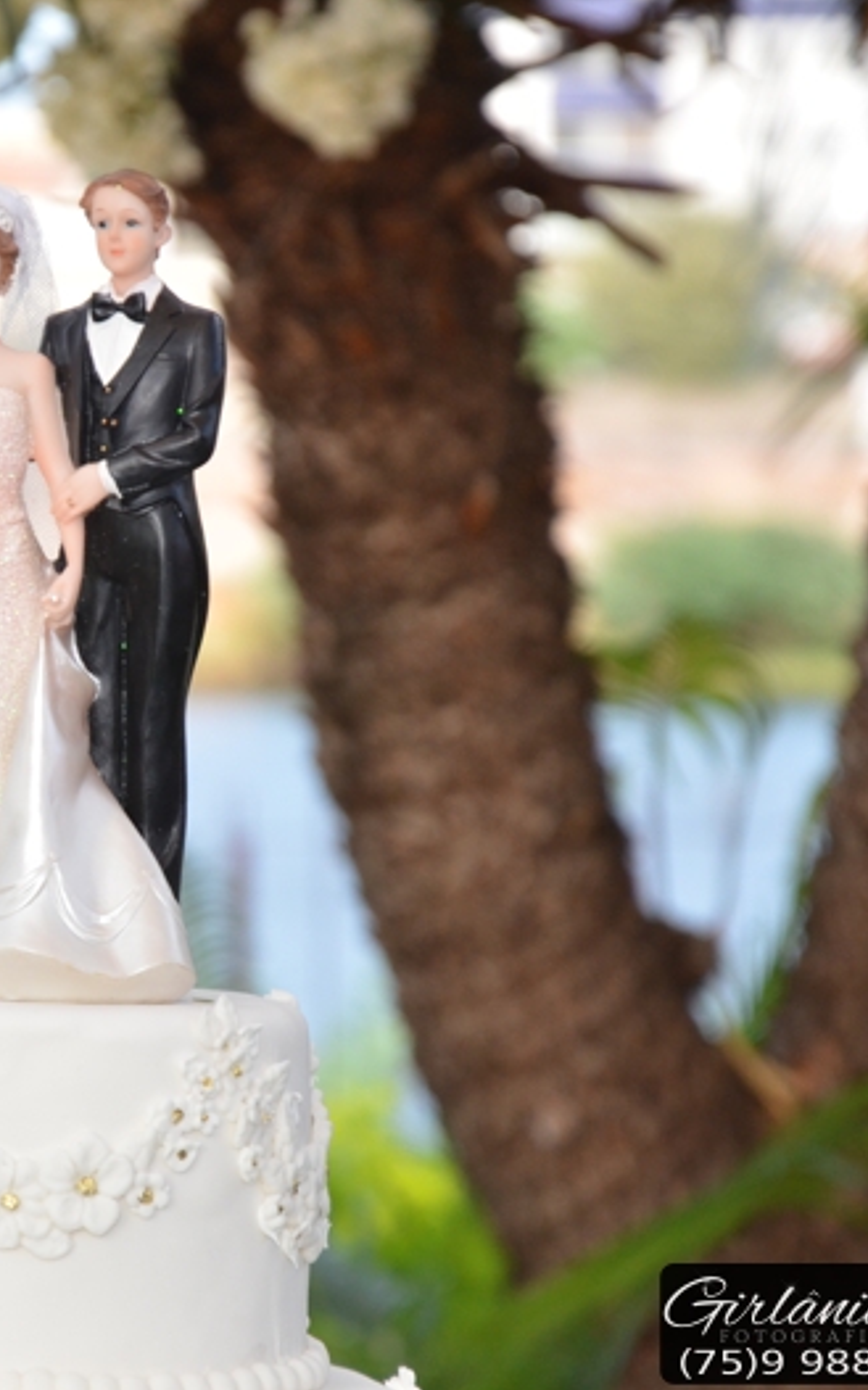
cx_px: 24
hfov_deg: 5.8
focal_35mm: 227
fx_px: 8599
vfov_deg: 9.2
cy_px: 695
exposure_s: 1/125
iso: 1000
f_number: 6.3
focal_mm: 98
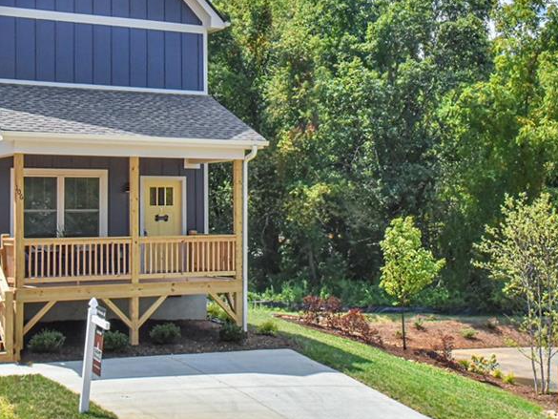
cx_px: 334
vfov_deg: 22.8
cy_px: 137
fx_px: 1032
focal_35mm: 64
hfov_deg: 30.2
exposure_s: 1/400
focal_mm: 38
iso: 4000
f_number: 20
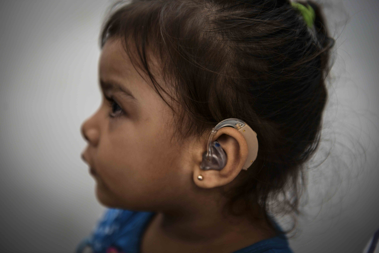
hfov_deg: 28.8
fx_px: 737
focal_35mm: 70
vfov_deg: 19.5
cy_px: 126
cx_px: 190
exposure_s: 1/160
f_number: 3.2
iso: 800
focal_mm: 70
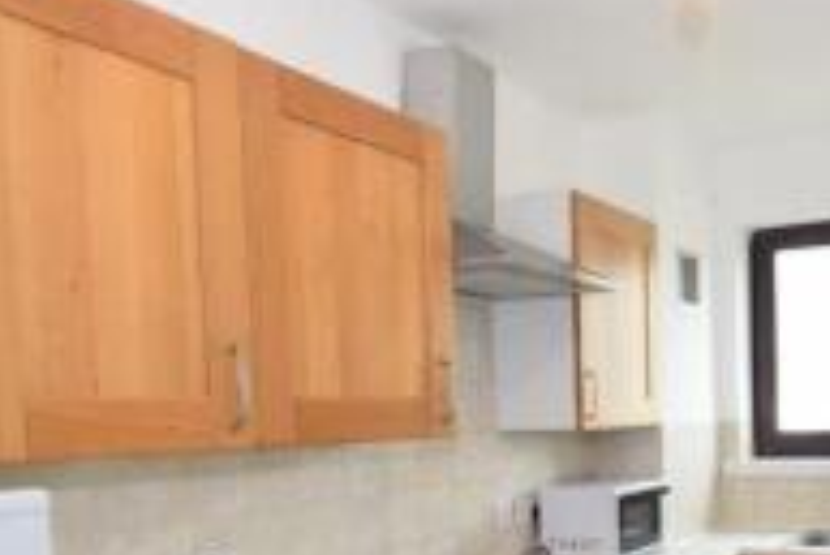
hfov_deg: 49.4
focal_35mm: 37
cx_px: 641
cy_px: 493
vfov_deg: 34.2
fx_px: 854
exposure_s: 1/100
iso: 400
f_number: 5
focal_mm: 10
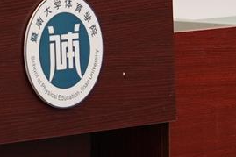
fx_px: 2732
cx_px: -242
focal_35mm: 417
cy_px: -251
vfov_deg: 3.2
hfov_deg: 4.9
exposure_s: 1/320
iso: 1600
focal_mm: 70
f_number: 2.8
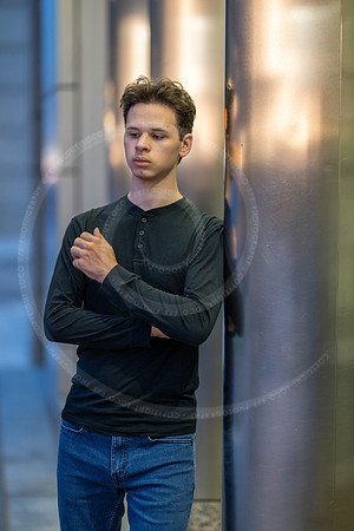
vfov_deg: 23.9
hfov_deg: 16.1
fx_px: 1254
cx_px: 177
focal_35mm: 85
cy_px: 266
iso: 1000
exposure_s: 1/250
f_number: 1.2
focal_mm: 85
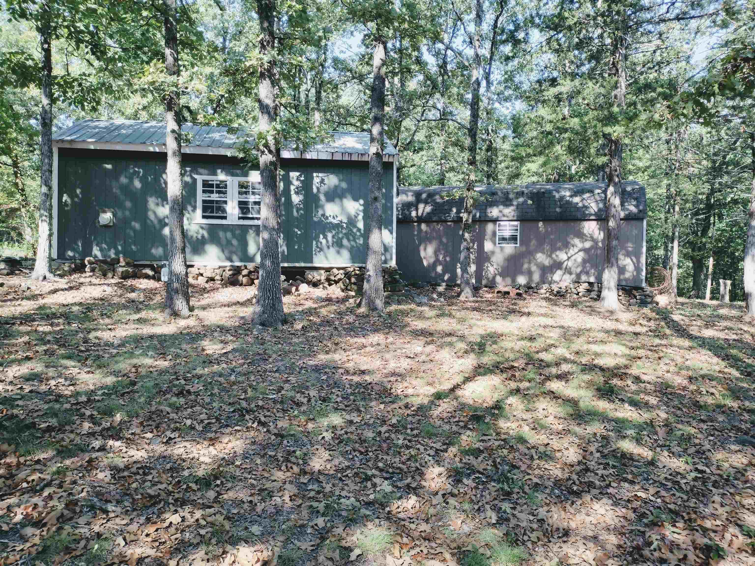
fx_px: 589
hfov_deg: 65.3
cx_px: 378
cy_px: 283
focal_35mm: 27
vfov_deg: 51.4
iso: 100
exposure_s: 1/370
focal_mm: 4.71
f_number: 1.7
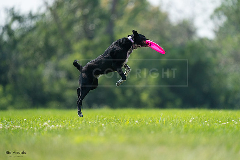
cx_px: 120
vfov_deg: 2.3
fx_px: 4001
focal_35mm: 600
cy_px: 80
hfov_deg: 3.4
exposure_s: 1/4000
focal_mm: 600
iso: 2000
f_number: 6.3
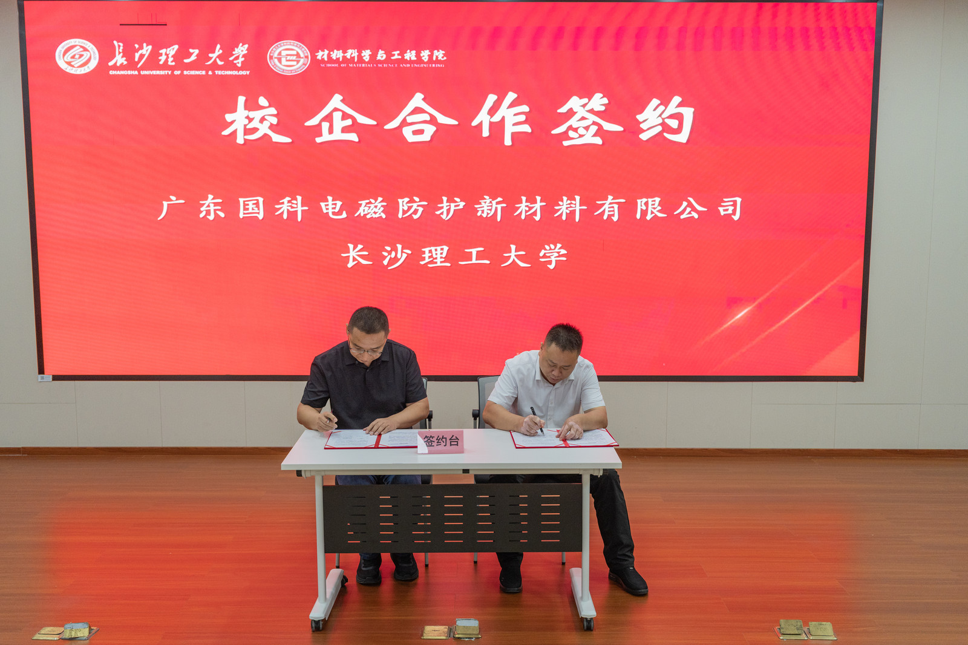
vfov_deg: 37.2
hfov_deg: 53.6
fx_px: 958
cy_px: 322
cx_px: 484
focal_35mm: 36
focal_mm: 35
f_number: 4
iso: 1000
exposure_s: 1/200
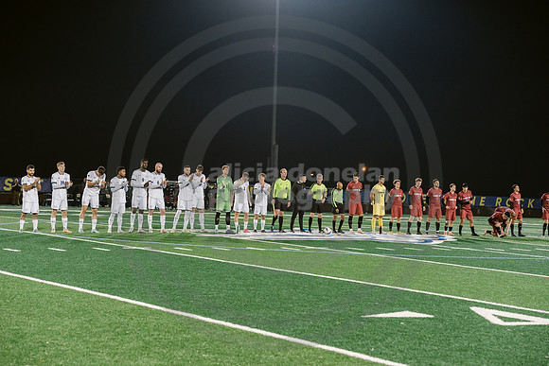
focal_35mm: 70
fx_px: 1068
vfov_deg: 19.5
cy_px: 183
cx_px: 274
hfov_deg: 28.8
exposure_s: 1/320
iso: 2500
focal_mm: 70
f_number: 4.5
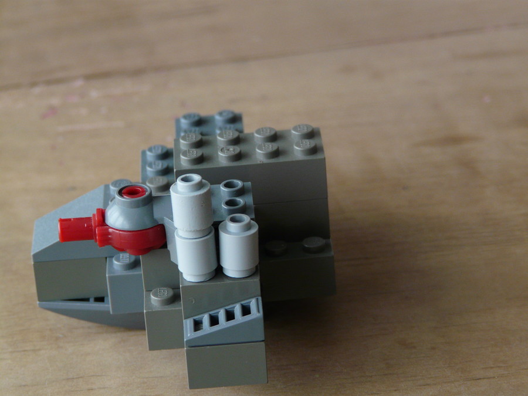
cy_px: 198
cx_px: 264
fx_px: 1922
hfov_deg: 15.6
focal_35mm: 126
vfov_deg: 11.8
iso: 200
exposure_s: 1/8
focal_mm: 20.6
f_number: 3.6
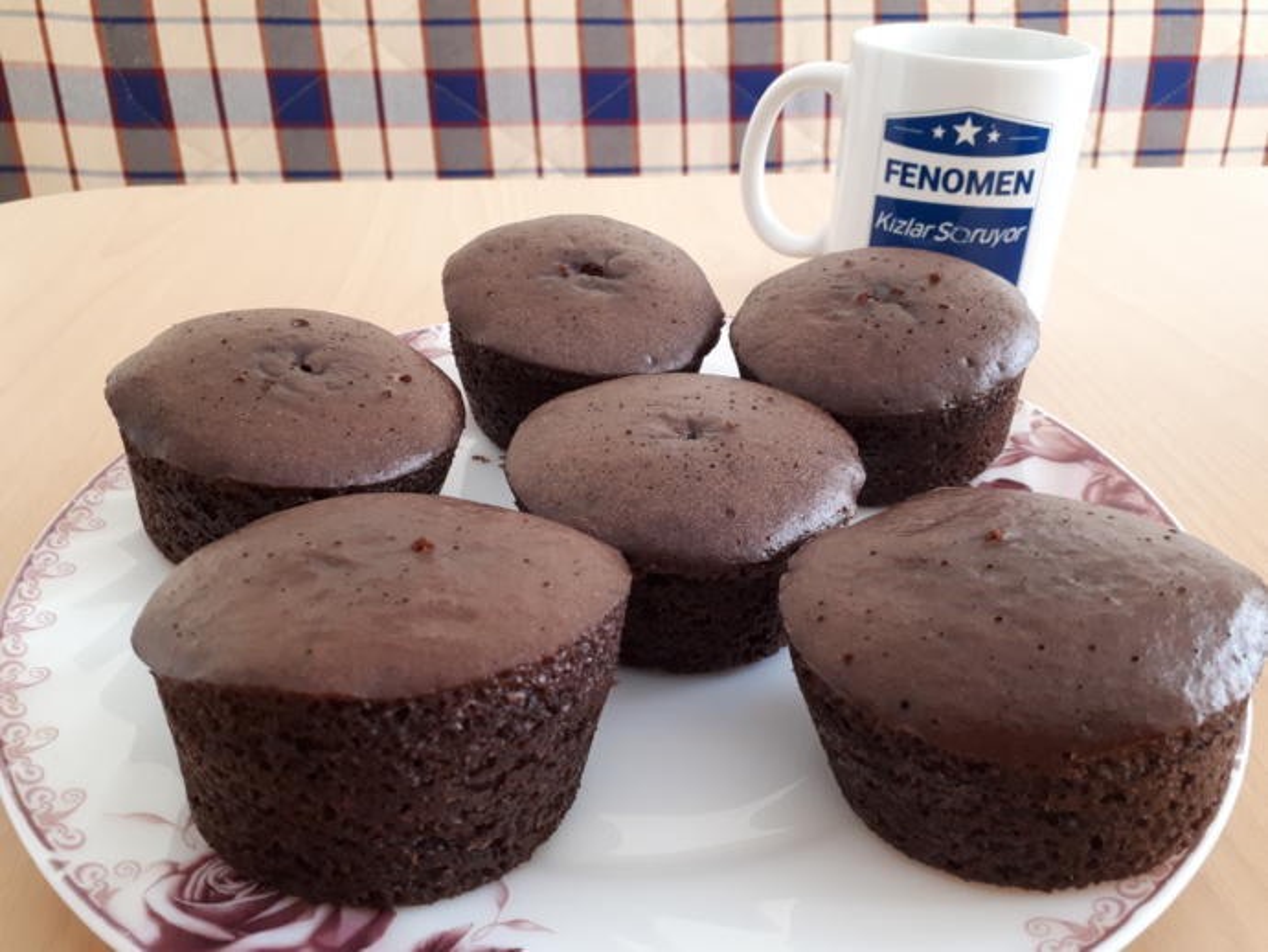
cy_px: 476
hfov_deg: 65.3
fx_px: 989
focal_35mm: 27
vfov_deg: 51.4
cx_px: 634
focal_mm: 3.6
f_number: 1.9
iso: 160
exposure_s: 1/25
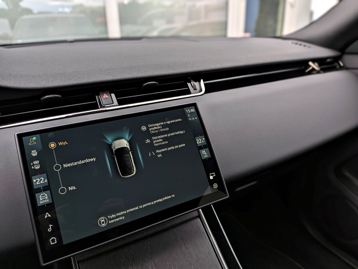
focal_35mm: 24
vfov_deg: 56.8
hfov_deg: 71.6
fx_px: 248
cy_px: 134
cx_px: 179
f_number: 1.7
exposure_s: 1/97.5
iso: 31
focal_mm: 4.53
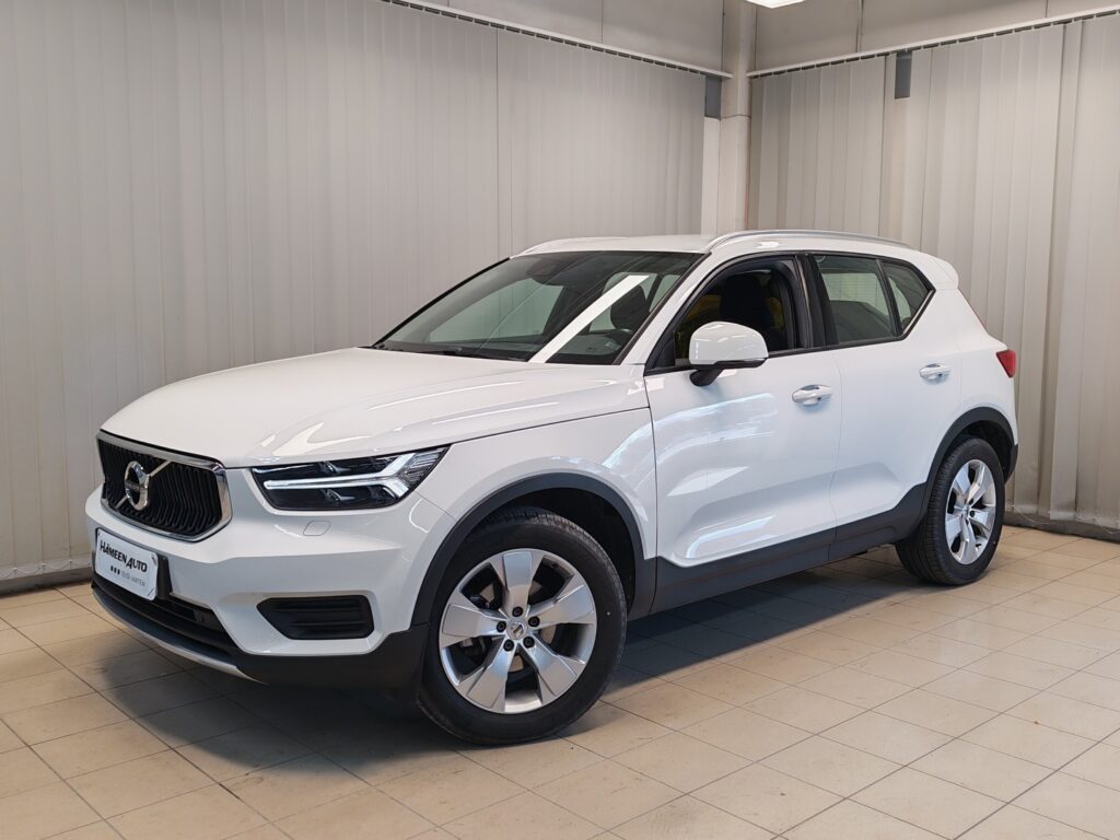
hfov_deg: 55.4
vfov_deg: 42.9
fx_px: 1068
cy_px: 420
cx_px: 560
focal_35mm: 33
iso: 80
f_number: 1.6
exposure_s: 1/100
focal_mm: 5.4
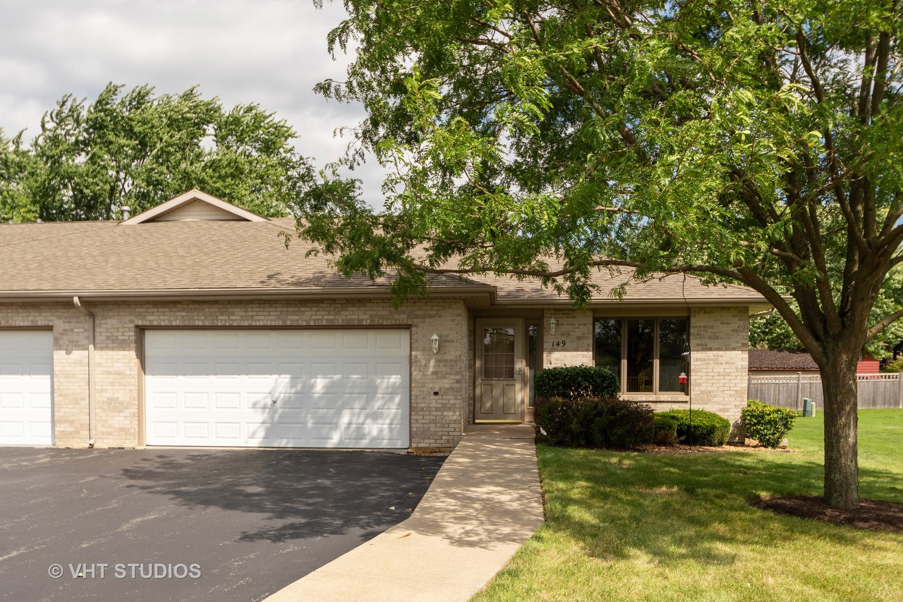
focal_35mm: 31
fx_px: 778
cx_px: 452
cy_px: 301
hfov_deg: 60.3
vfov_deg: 42.3
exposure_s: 1/500
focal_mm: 21
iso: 200
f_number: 9
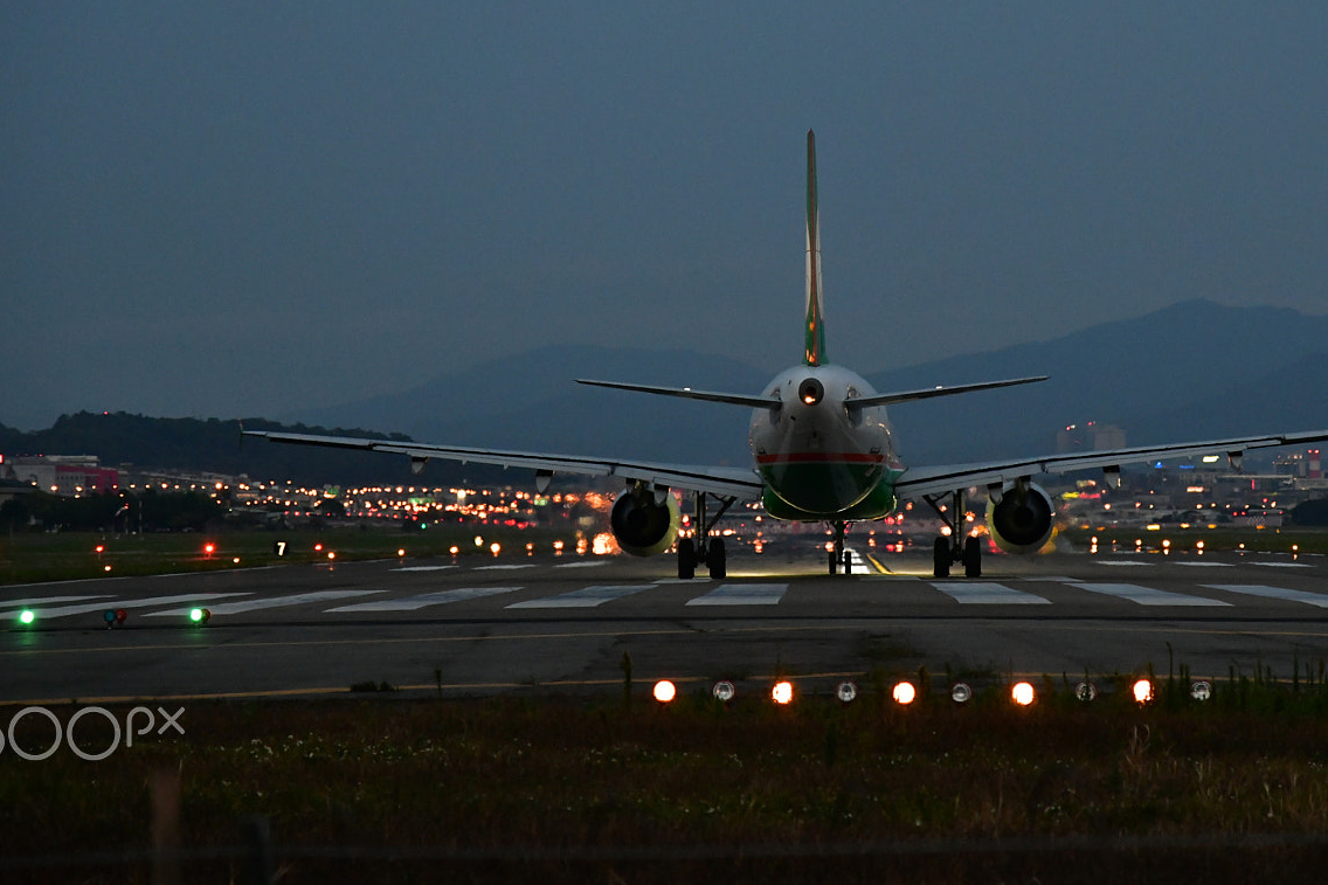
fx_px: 6233
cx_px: 830
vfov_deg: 8.1
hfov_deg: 12.2
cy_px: 264
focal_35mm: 169
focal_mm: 120
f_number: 4.5
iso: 3600
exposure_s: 1/250
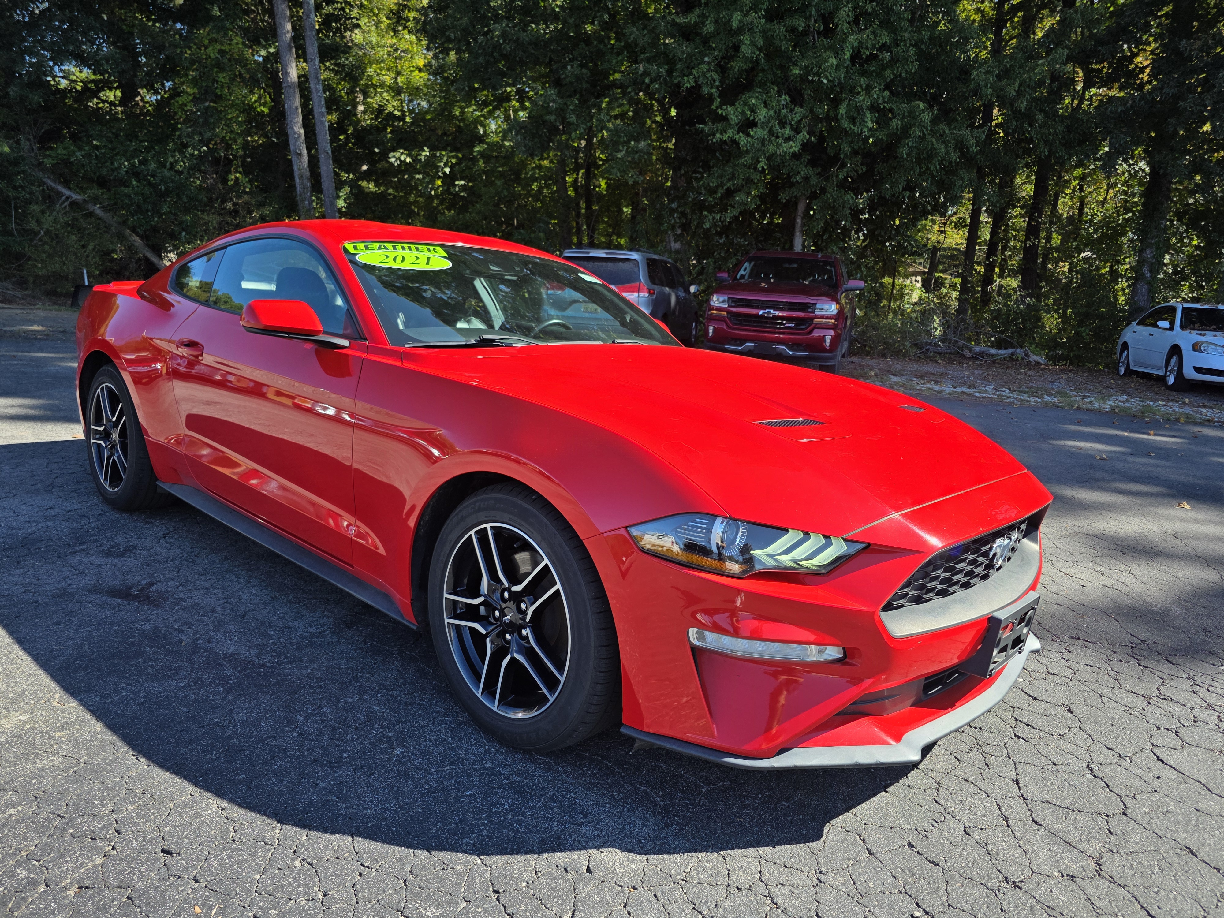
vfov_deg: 58.9
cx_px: 612
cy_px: 459
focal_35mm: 23
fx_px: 813
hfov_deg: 73.9
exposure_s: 1/2524
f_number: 1.7
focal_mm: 6.3
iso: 80
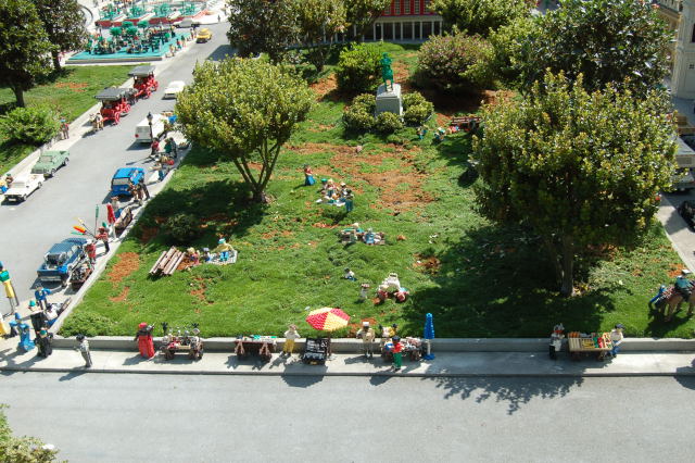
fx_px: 695
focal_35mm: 36
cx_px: 348
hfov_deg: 53.2
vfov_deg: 36.8
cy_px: 232
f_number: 6.3
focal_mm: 24
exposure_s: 1/160
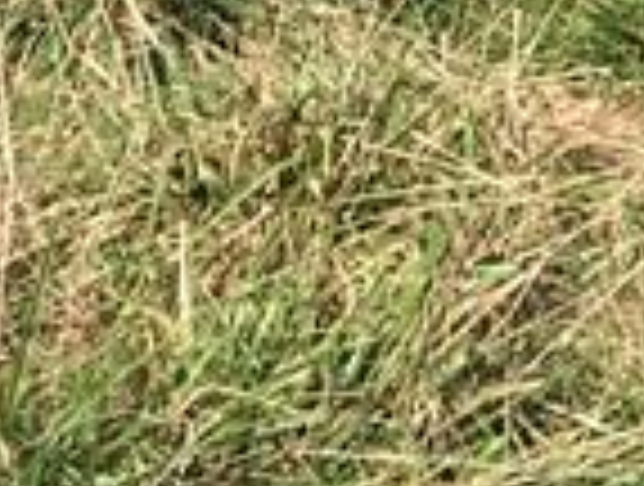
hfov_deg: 9.3
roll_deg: -0.8
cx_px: 982
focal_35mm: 207
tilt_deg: -1.6
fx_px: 3861
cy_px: -999
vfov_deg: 6.5
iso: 25
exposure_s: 1/1221
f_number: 2.2
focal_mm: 4.15
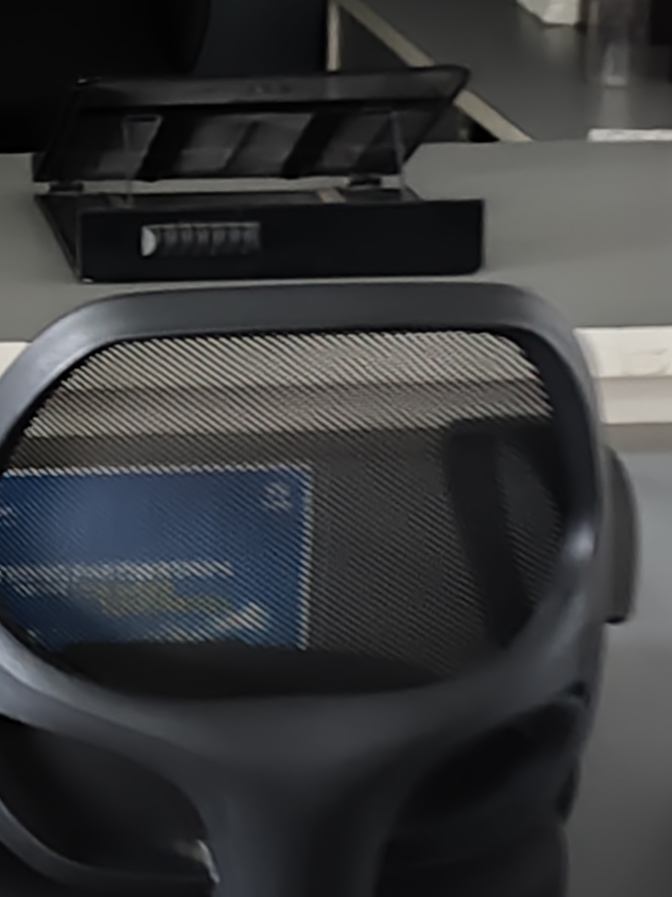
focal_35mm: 111
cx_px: -89
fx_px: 2875
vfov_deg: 17.6
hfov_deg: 13.1
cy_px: 183
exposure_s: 1/20
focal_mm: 5.84
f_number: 1.6
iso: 640
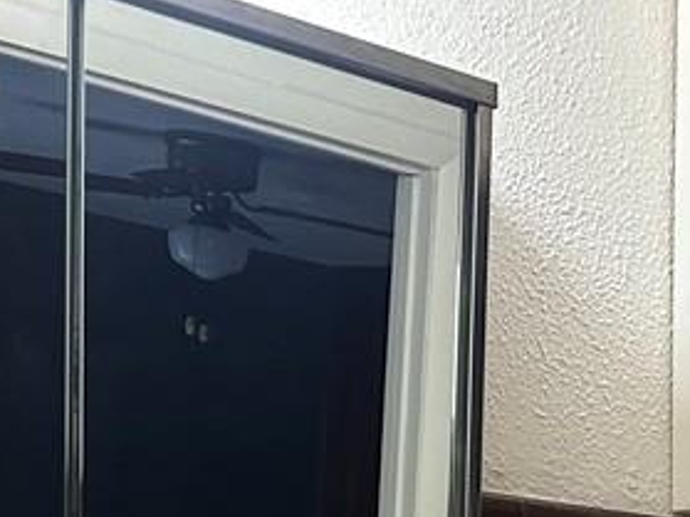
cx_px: 1019
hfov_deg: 19.5
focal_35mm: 88
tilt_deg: -5.1
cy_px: 888
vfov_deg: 14.9
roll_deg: -1.7
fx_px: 1753
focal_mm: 6.86
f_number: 1.78
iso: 500
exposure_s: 1/60
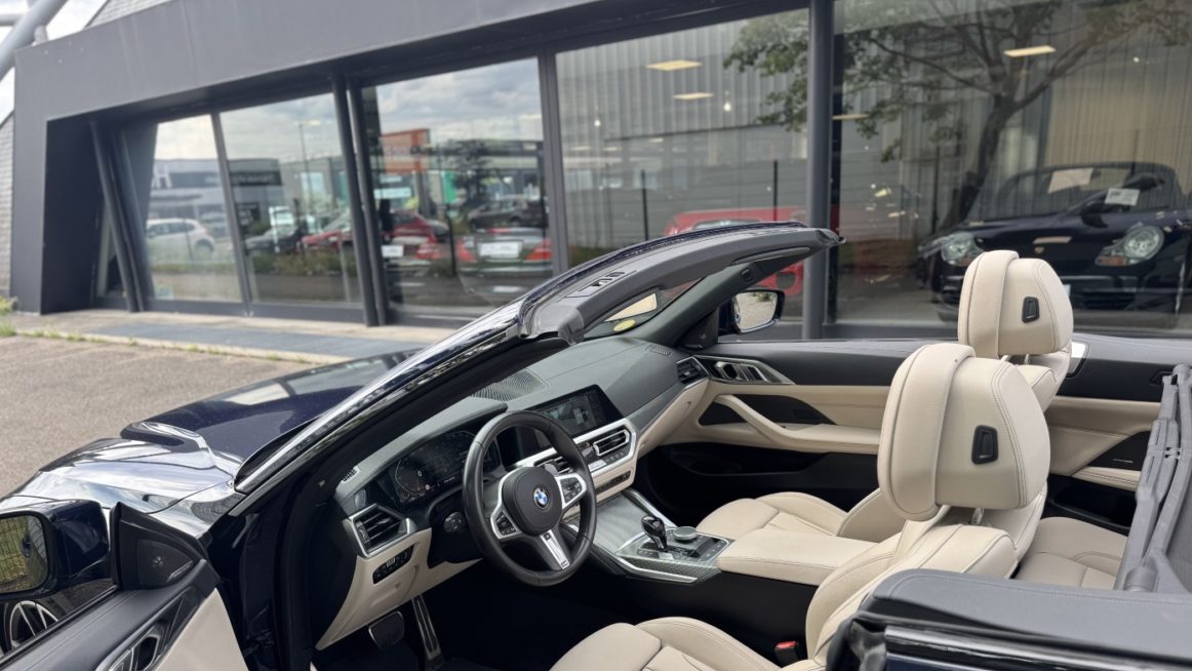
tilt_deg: -16.5
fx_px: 854
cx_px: 599
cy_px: 461
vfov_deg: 42.2
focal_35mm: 27
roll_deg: +3.7
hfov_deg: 69.9
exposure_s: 1/773
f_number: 1.78
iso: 80
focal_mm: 6.76
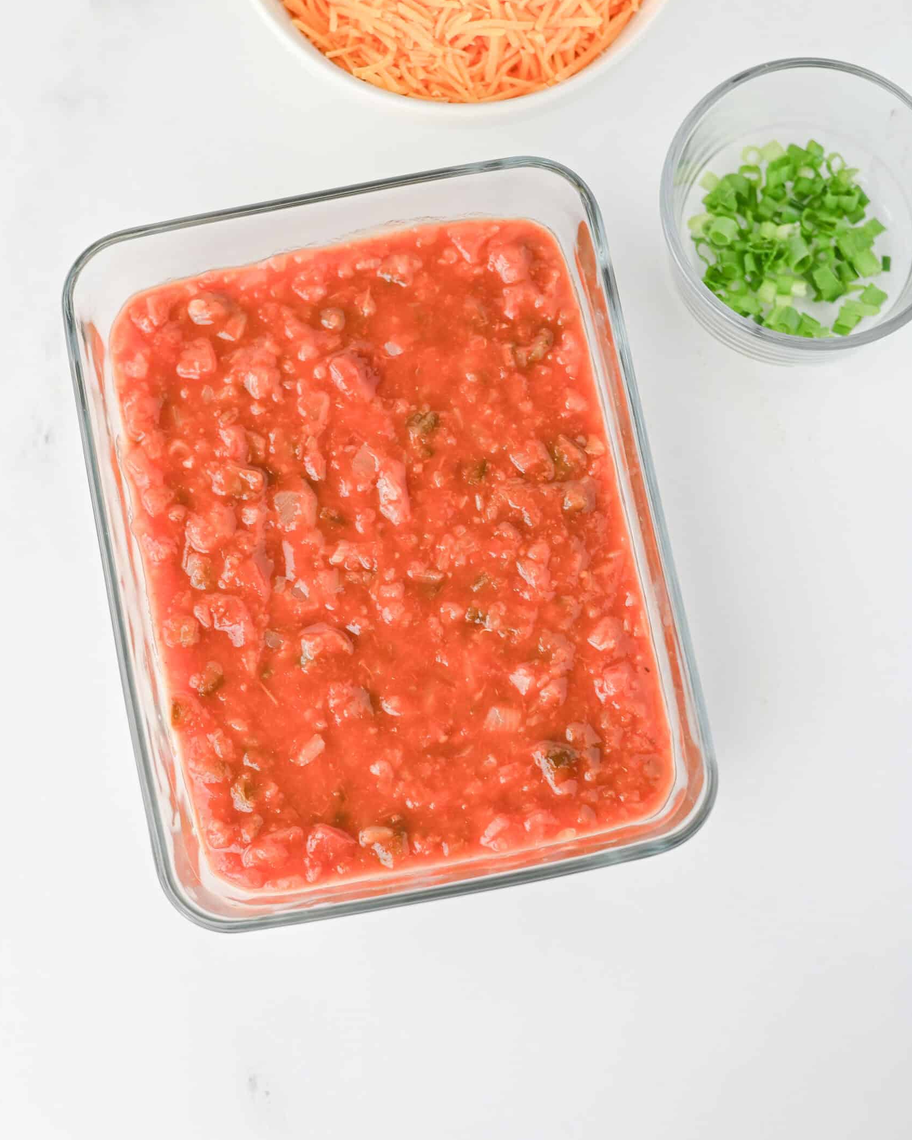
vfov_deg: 33.0
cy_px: 601
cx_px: 459
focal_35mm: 57
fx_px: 1923
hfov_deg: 26.7
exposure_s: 1/160
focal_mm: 50
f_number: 3.5
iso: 320
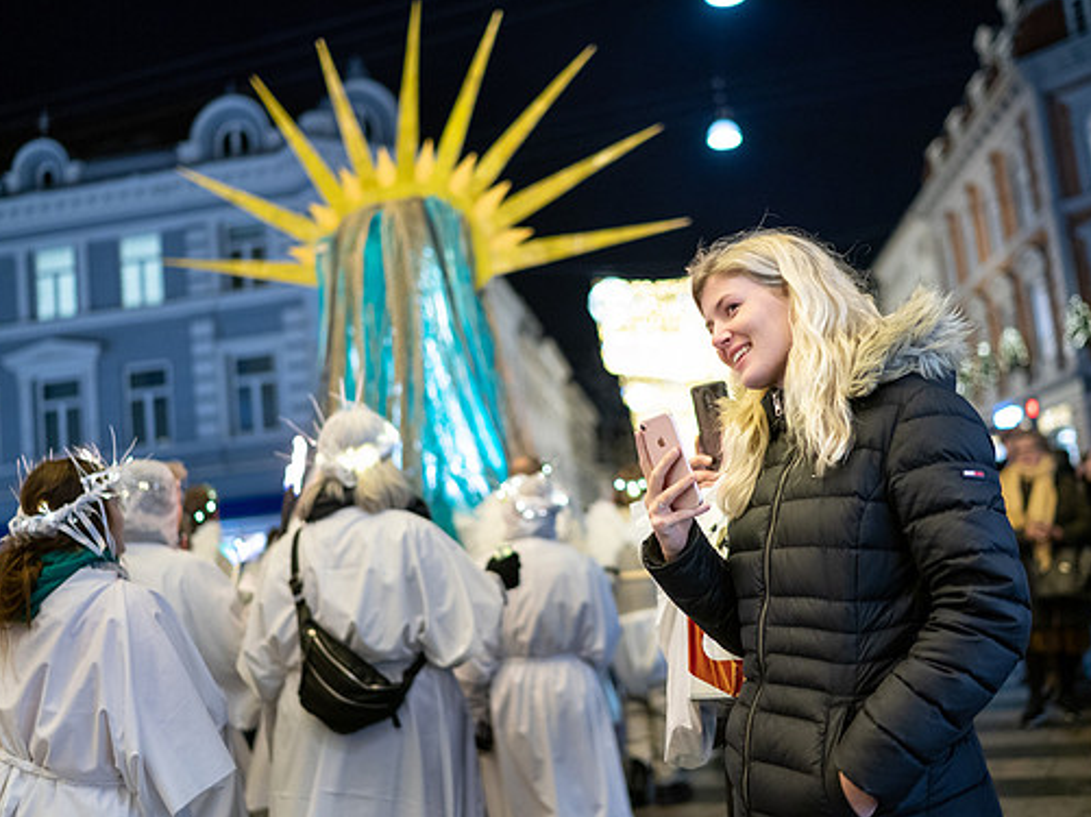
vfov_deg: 36.8
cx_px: 564
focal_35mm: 39
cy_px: 404
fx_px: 1228
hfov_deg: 47.9
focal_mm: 35
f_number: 1.6
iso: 2000
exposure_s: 1/200
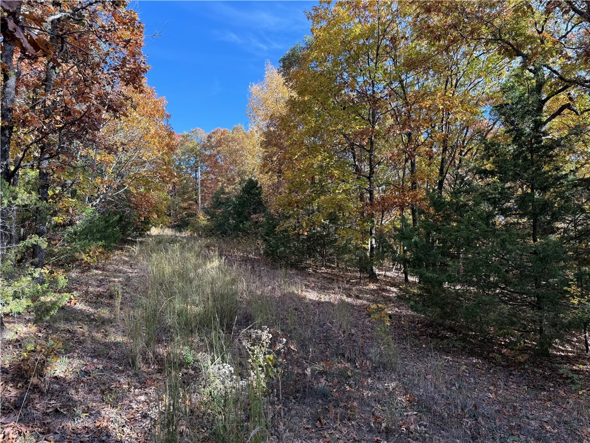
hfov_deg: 71.6
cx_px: 295
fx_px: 409
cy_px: 222
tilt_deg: +2.3
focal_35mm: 24
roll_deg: -0.2
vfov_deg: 56.8
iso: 100
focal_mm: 6.76
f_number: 1.78
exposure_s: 1/612
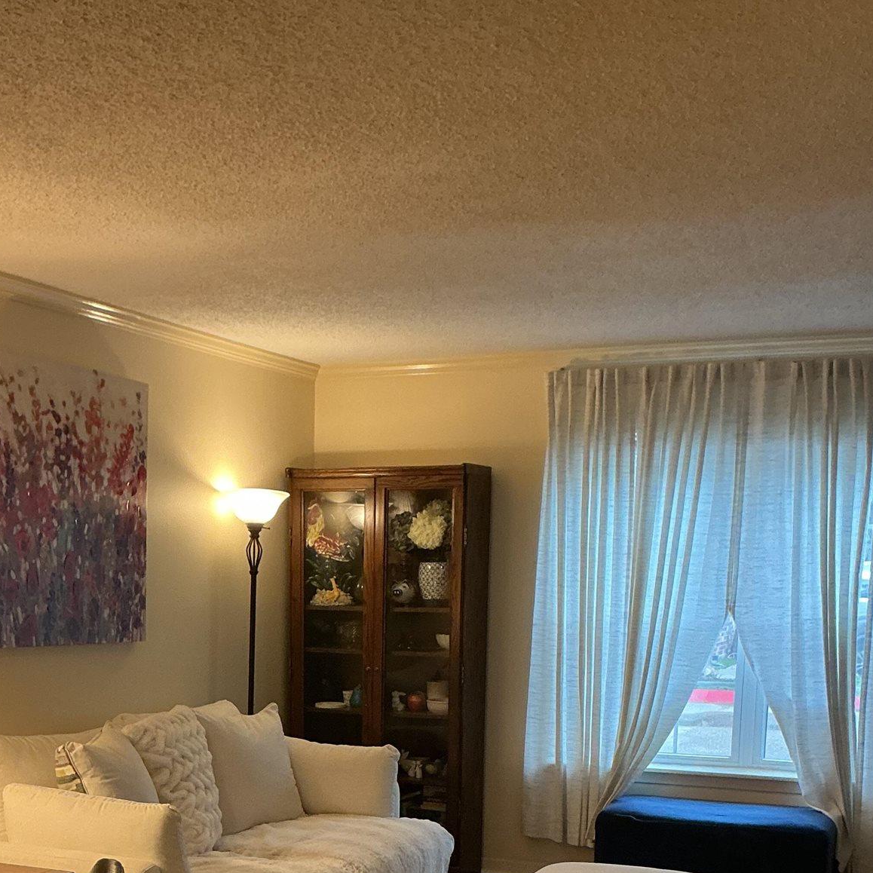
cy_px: 795
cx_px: 329
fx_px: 1455
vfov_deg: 31.7
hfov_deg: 33.2
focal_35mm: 51
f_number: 1.8
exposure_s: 1/60
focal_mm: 3
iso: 125
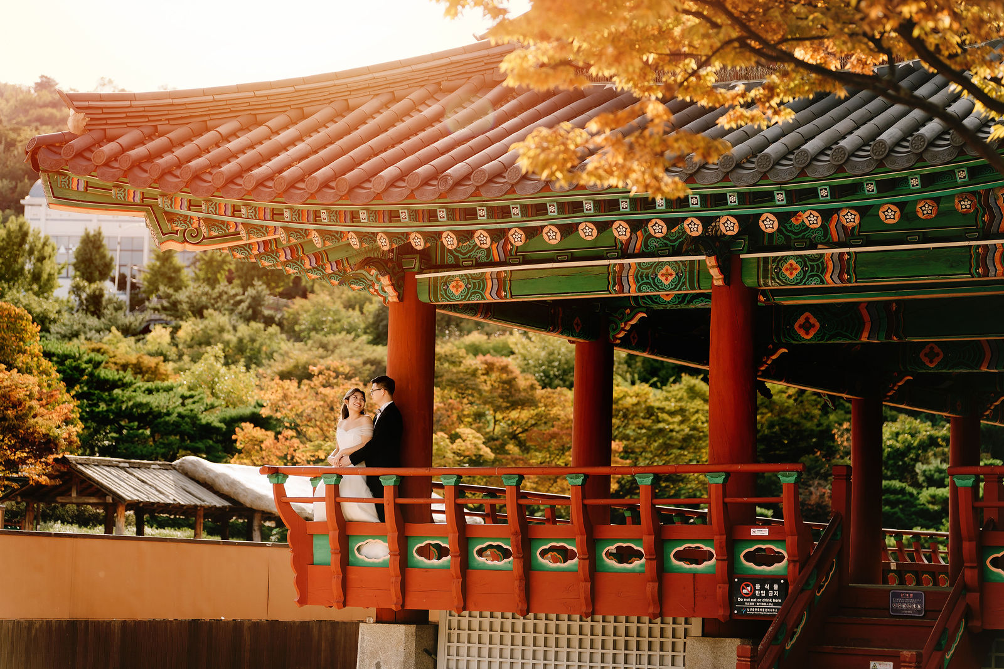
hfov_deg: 24.8
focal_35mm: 82
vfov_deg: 16.7
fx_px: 2287
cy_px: 334
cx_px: 502
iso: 100
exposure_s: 1/500
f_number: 2.8
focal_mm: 82
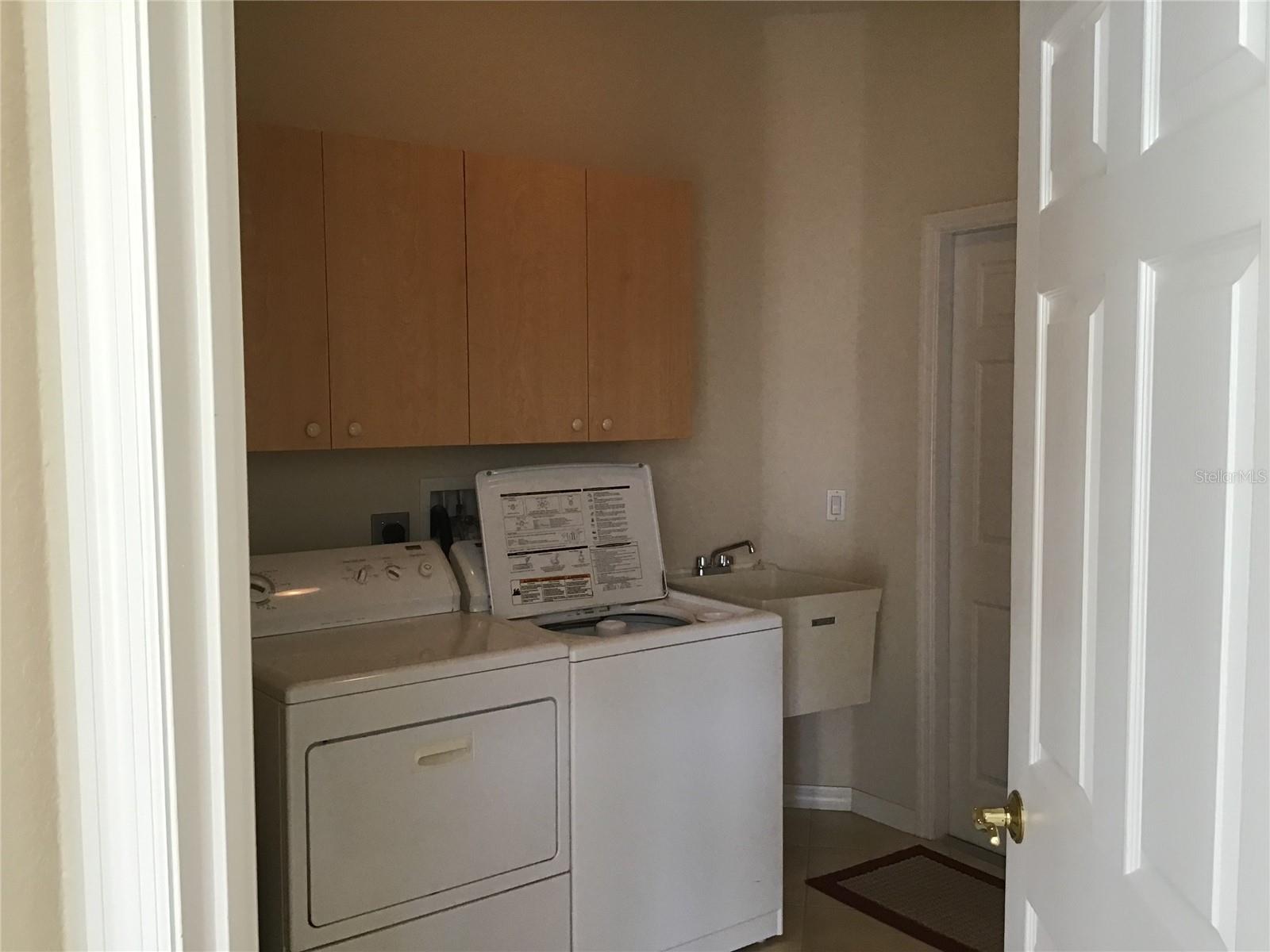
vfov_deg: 45.4
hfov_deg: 58.4
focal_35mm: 31
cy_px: 476
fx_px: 1137
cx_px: 635
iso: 50
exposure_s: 1/30
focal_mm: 3.3
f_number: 2.4
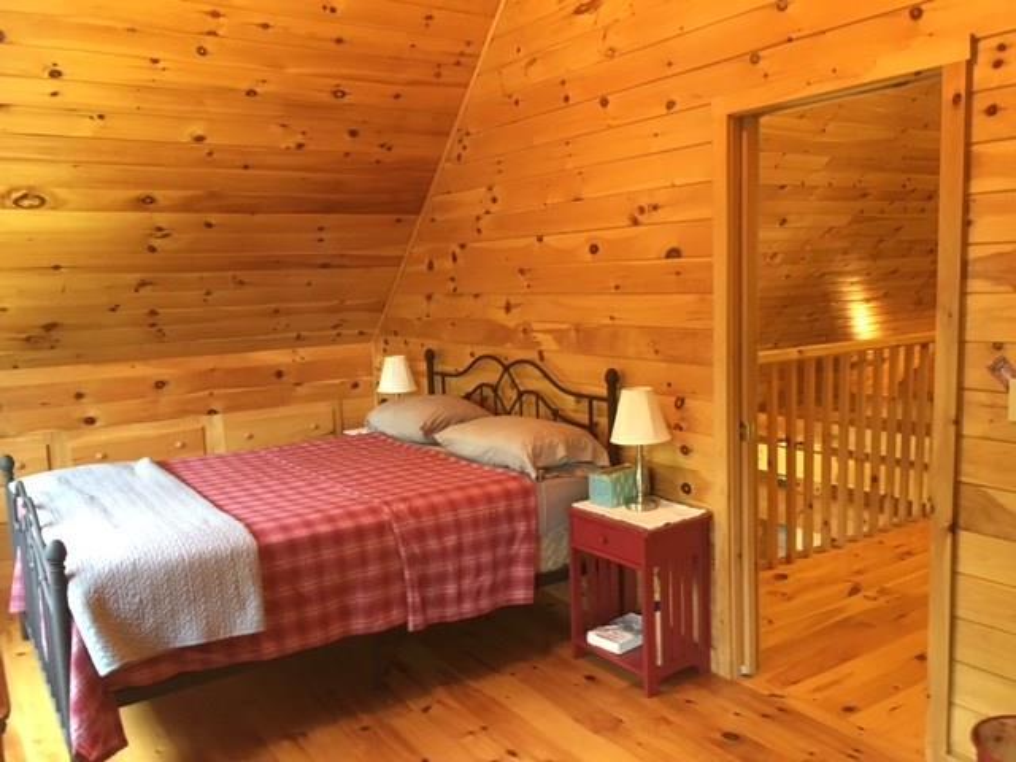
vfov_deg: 48.2
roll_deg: +2.4
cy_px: 381
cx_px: 508
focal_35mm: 29
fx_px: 851
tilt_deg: -7.6
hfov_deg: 61.7
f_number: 2.2
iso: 200
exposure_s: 1/17
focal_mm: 4.15
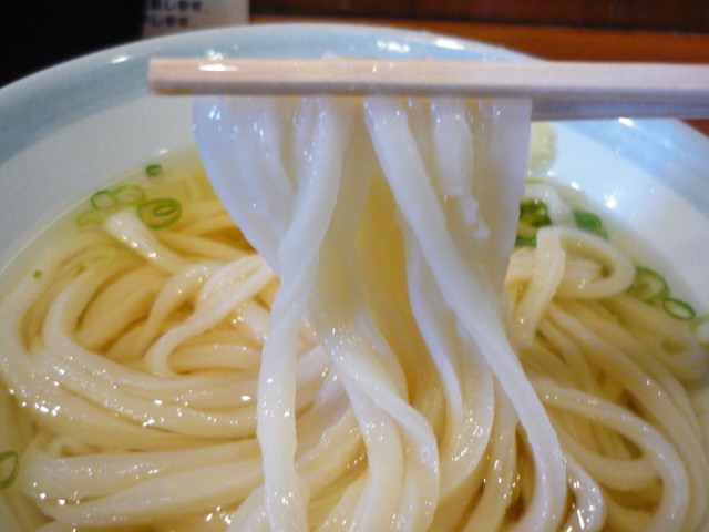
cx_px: 354
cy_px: 266
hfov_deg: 55.4
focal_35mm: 33
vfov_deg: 42.9
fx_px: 676
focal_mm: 5.5
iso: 400
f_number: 2.8
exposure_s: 1/20
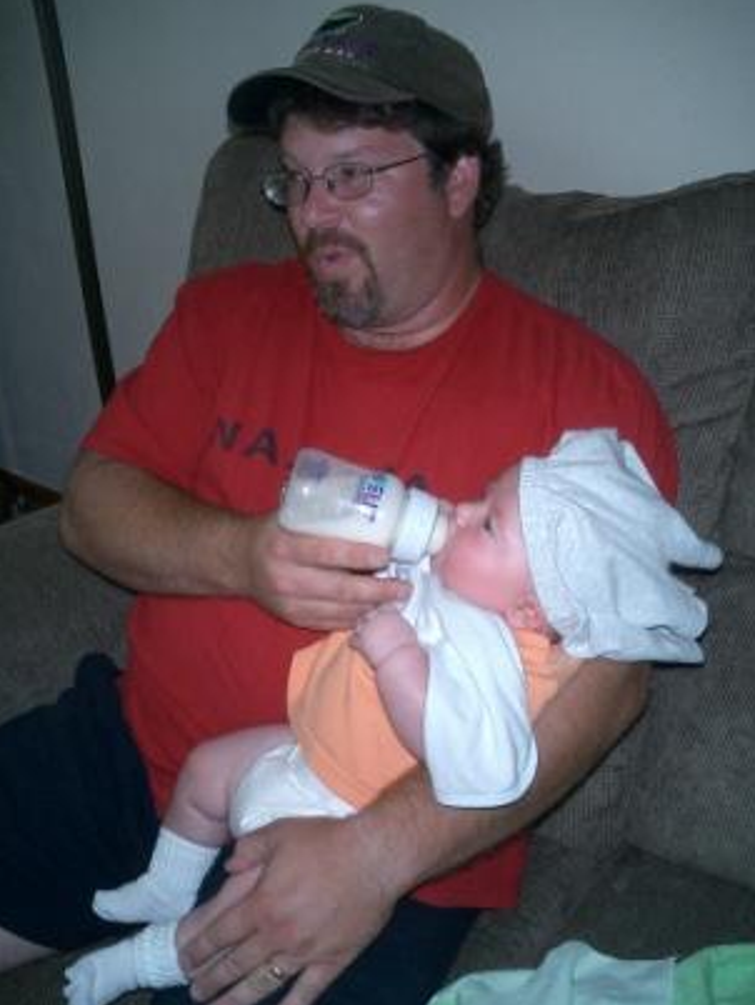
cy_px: 508
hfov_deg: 36.8
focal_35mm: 39
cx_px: 398
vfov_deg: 47.8
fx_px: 1133
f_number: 4.2
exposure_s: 1/40
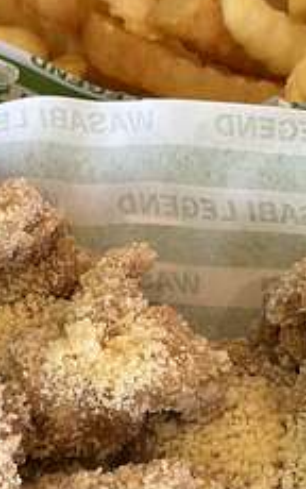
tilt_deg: -51.7
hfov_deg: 11.4
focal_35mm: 115
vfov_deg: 18.1
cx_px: 151
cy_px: 272
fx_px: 1533
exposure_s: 1/100
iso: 50
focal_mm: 5.96
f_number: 1.6
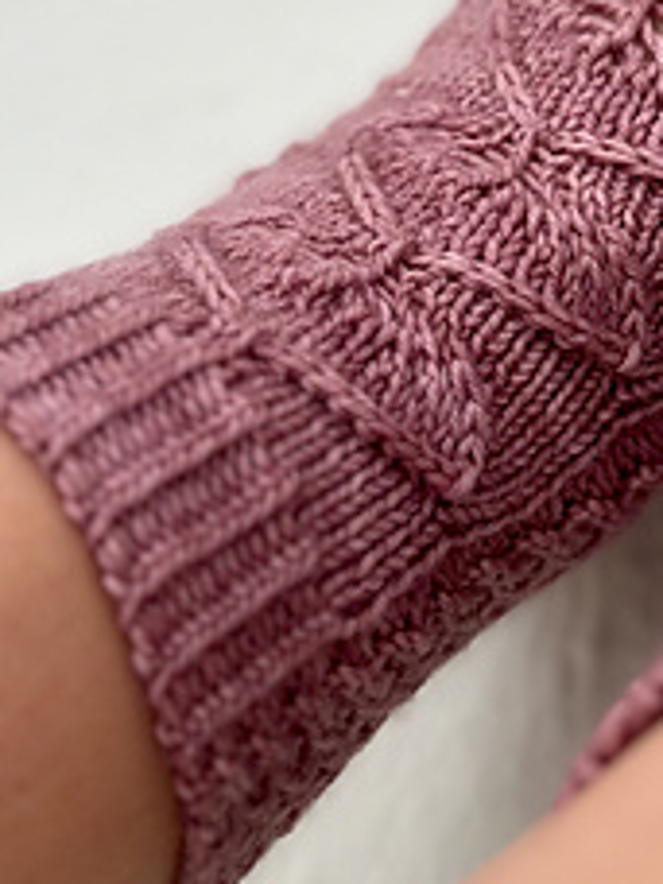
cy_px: -16
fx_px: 3448
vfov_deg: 14.4
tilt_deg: +29.2
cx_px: 779
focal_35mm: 135
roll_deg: -2.6
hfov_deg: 10.8
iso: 100
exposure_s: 1/121
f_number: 1.78
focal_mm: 6.86
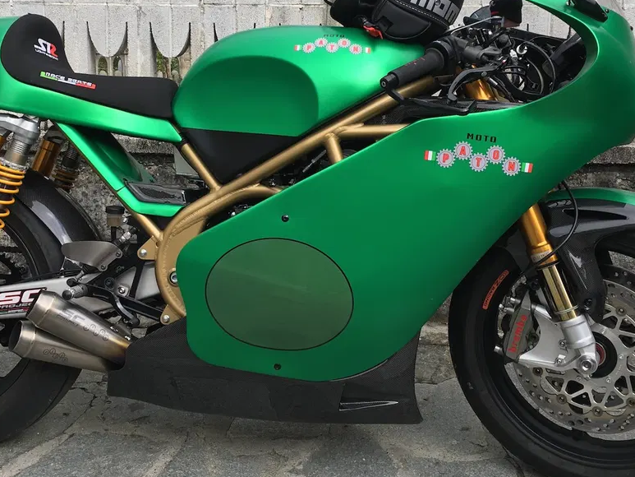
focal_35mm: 45
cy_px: 155
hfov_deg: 42.0
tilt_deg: -7.5
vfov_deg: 31.9
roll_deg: -0.7
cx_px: 288
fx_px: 826
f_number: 2.2
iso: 25
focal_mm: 4.15
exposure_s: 1/229
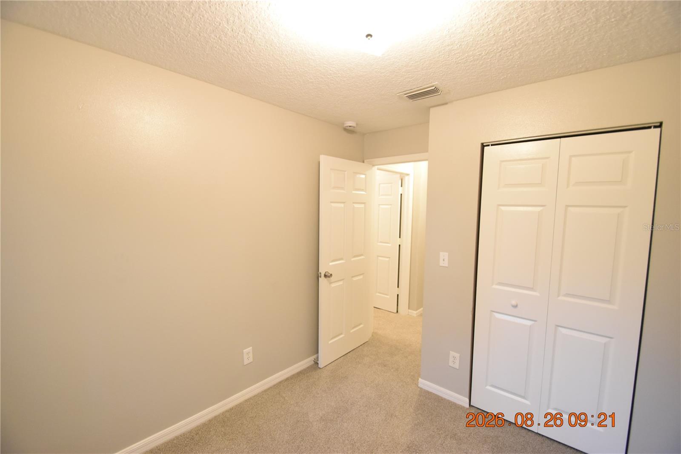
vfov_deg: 77.3
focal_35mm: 15
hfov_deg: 100.4
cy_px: 227
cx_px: 340
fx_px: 284
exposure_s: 1/60
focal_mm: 10
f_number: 3.5
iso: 1800
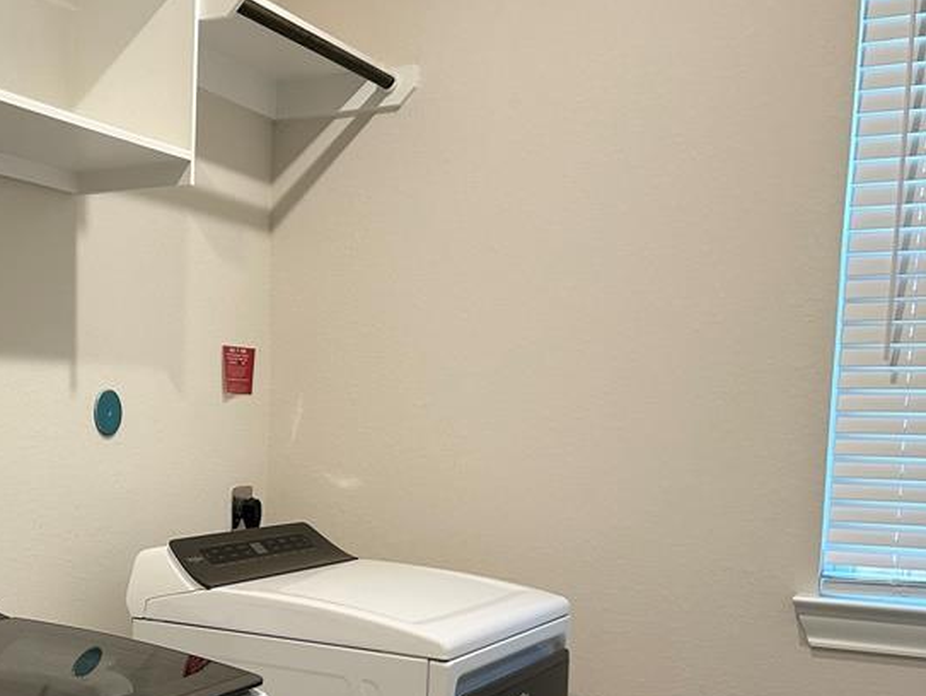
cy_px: 529
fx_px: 1312
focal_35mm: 49
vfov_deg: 29.2
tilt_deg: -5.3
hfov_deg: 37.5
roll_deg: -1.0
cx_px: 181
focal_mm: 5.7
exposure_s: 1/120
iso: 125
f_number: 1.5
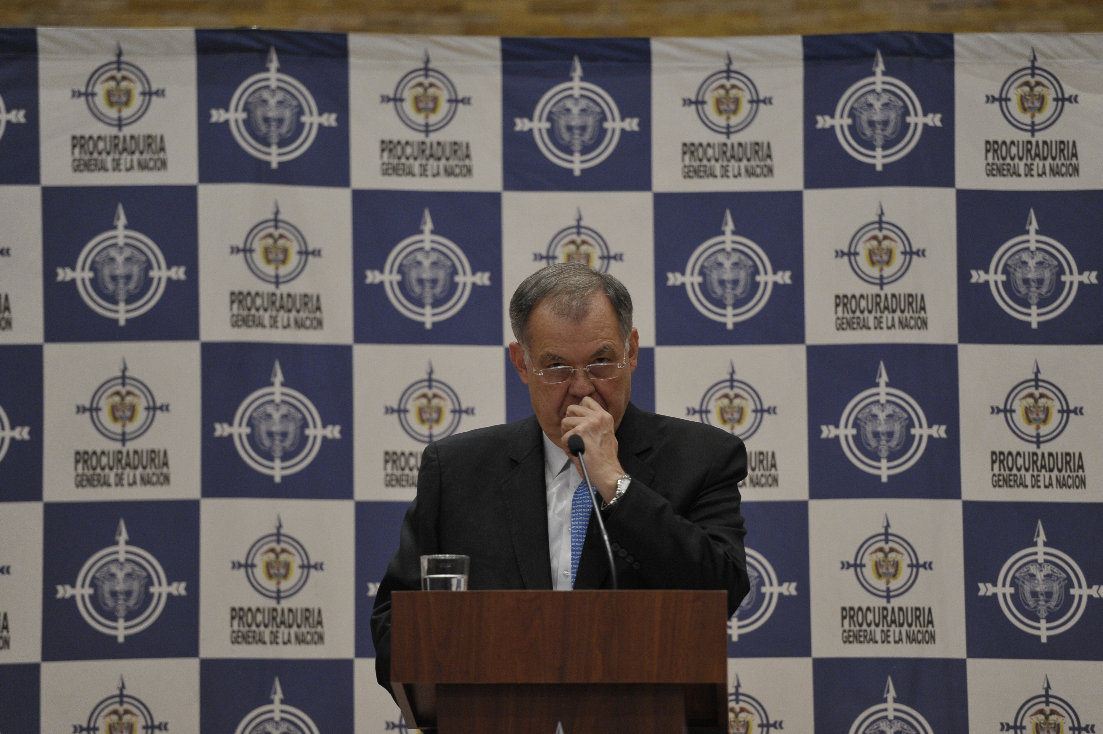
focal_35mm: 211
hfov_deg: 9.8
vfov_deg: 6.5
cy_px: 372
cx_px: 574
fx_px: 6460
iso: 3200
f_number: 2.8
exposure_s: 1/200
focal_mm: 200
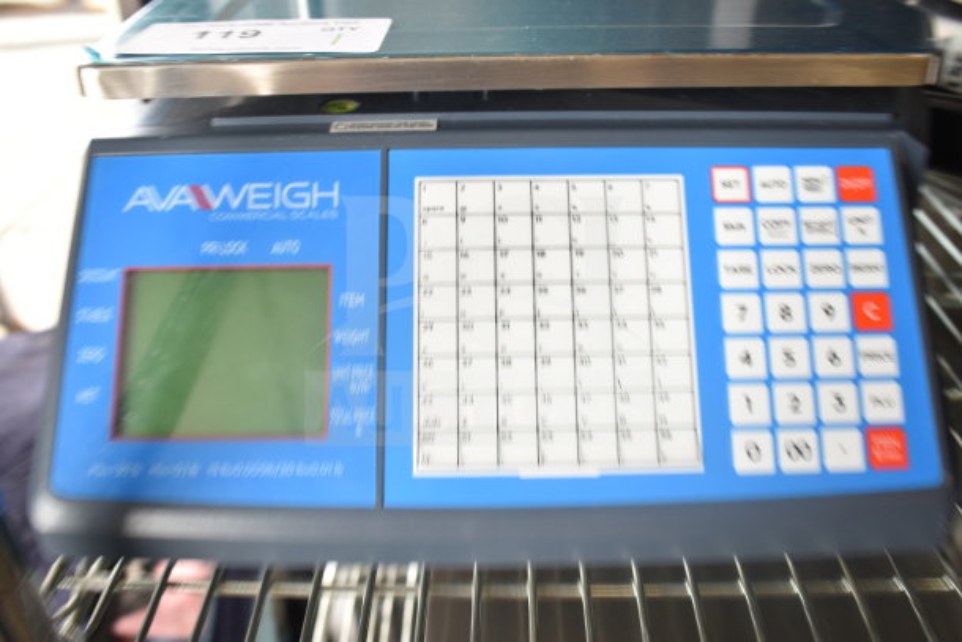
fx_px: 882
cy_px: 321
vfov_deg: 40.0
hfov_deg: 57.2
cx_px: 481
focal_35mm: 33
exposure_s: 1/40
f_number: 3.8
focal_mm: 22
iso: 200
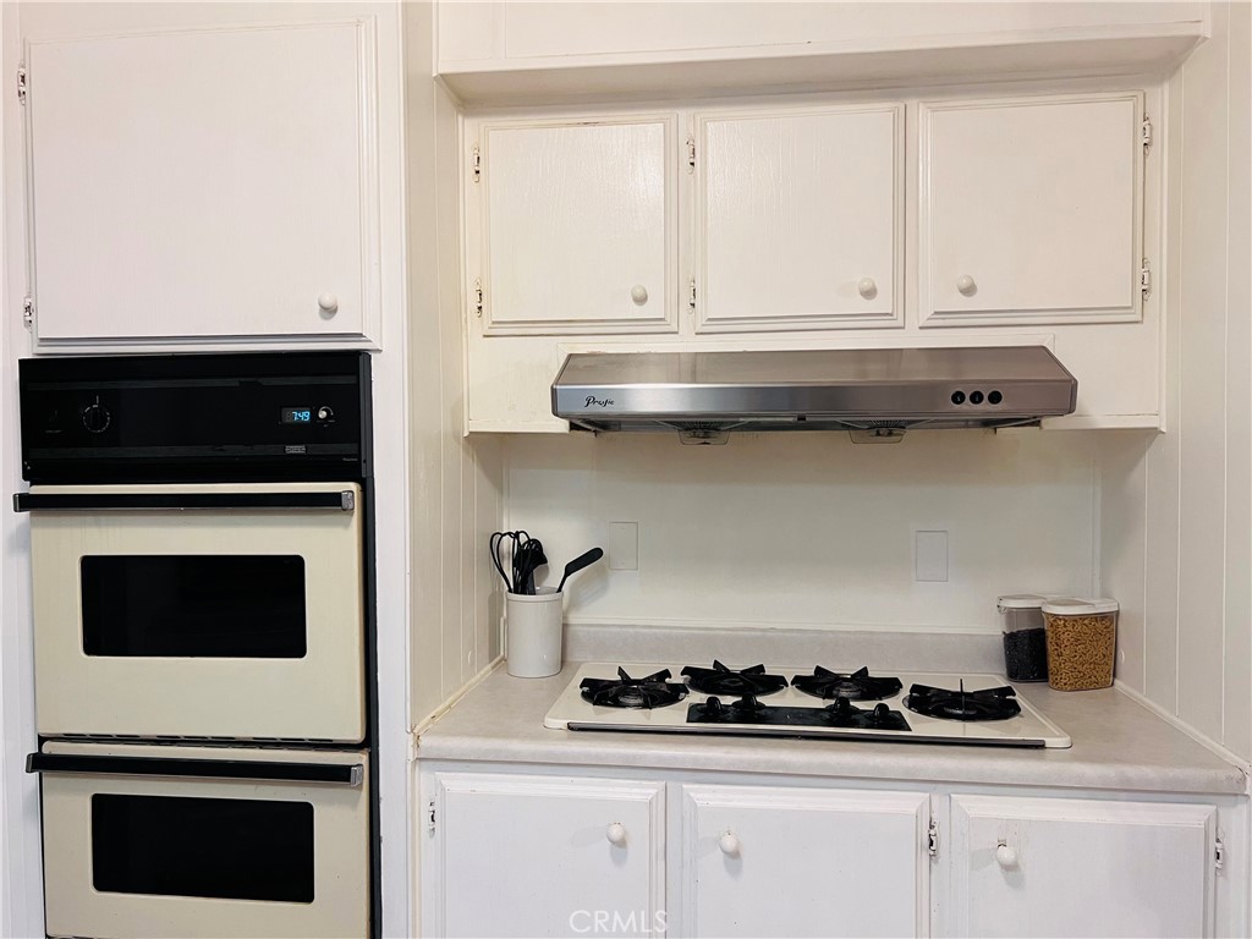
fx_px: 940
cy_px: 470
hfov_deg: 67.3
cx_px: 626
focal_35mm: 26
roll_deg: +0.7
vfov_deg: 53.1
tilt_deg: -1.8
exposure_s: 1/60
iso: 160
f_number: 1.5
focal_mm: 5.7
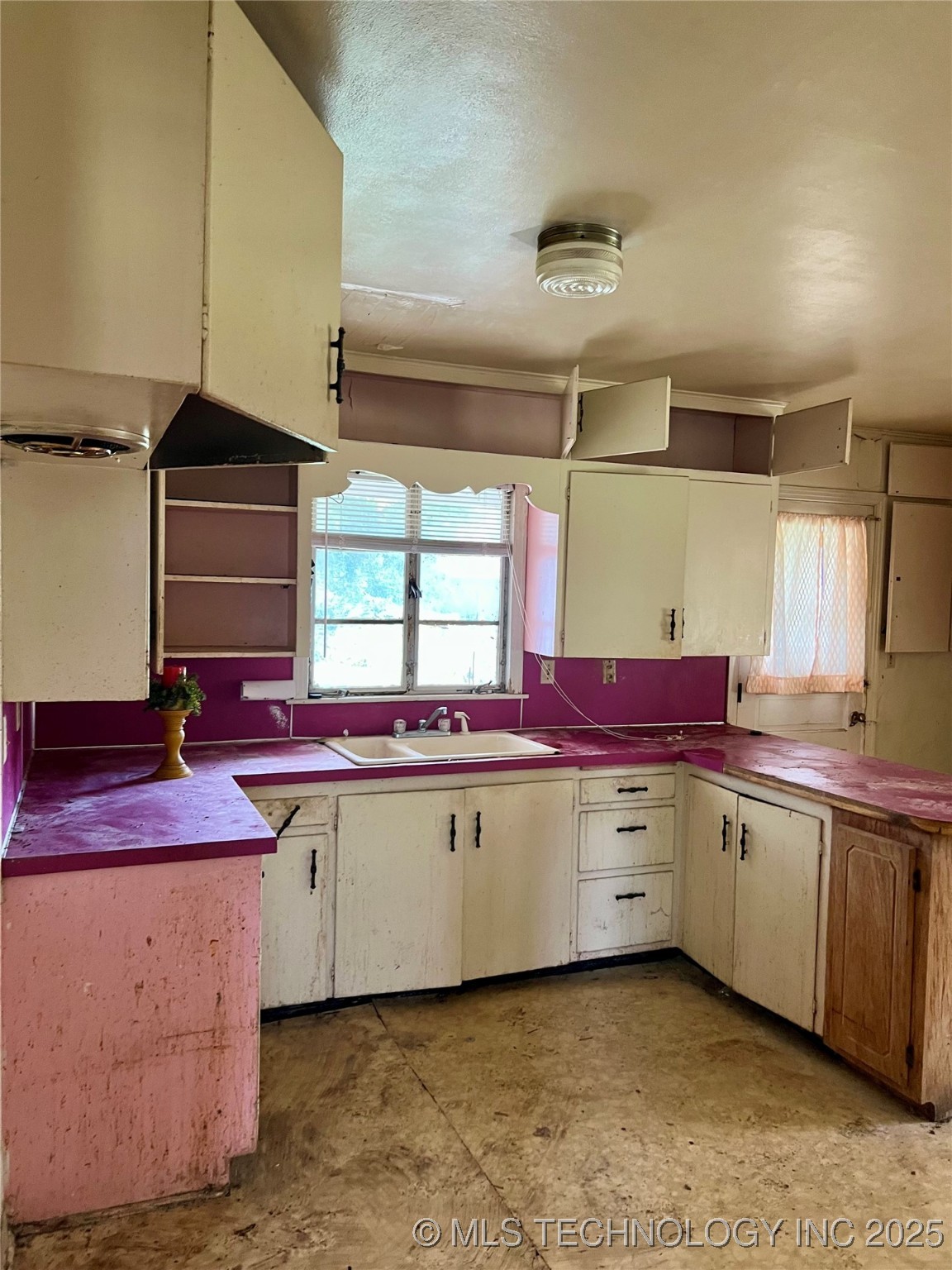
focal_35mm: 26
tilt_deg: -2.5
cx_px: 476
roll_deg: -1.0
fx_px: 953
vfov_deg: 67.3
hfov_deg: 53.1
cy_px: 635
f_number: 1.5
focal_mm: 5.7
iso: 250
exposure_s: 1/60
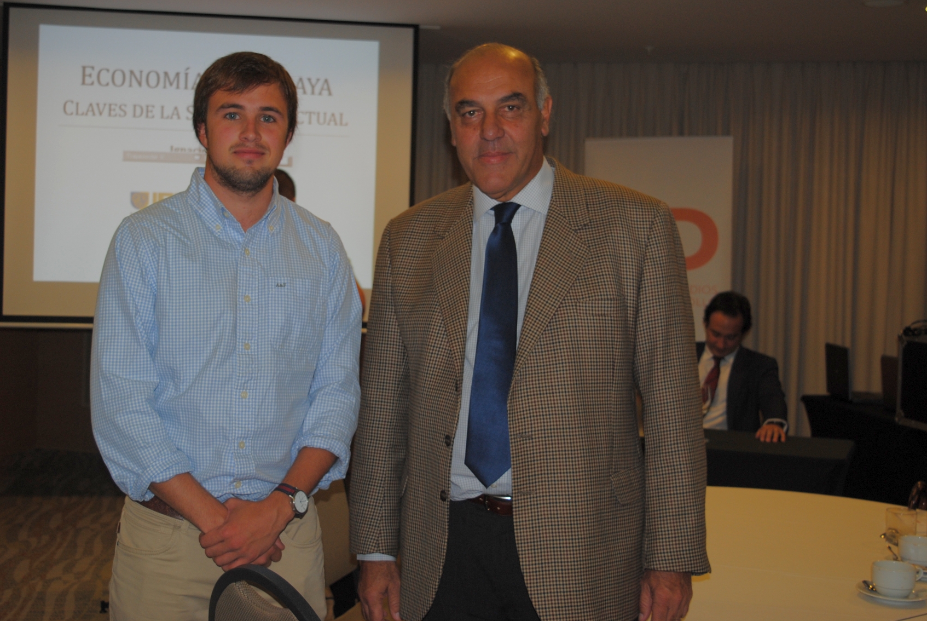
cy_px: 267
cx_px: 420
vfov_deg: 28.1
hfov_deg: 41.0
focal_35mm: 48
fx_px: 1237
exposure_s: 1/60
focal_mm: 28
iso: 200
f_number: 4.2
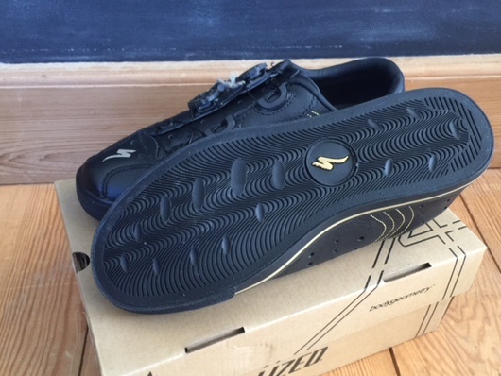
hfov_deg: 52.6
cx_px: 254
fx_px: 507
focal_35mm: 35
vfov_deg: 40.6
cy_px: 215
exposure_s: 1/15
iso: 125
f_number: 2.2
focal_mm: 4.15
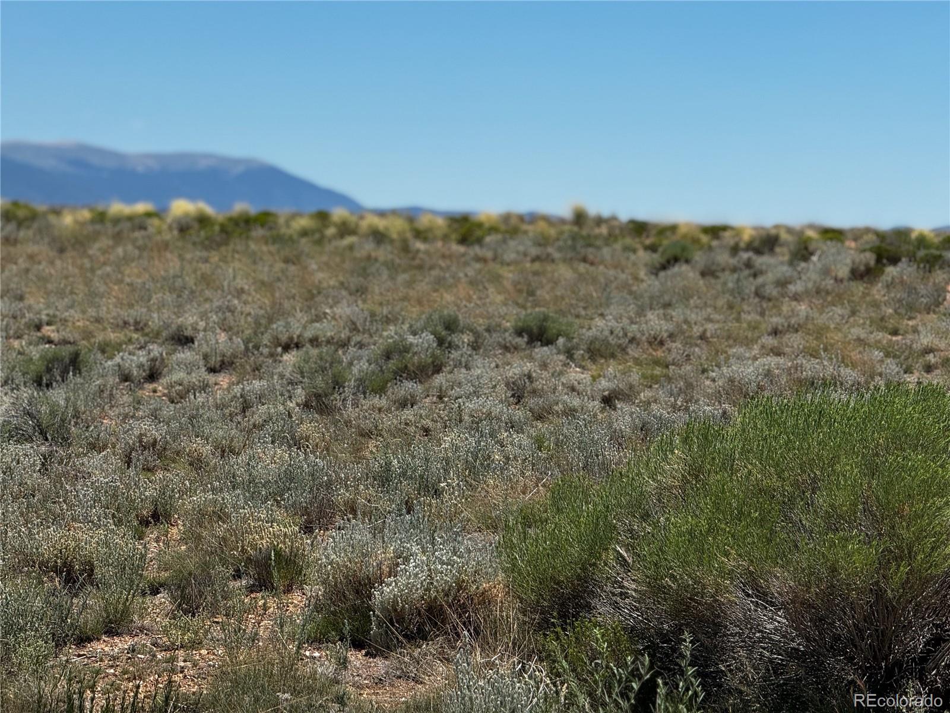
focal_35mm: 120
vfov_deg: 12.3
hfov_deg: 16.4
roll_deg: -1.3
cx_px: 475
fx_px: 3293
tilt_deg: -0.5
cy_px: 356
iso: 50
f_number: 2.8
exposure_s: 1/1546
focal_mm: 15.66
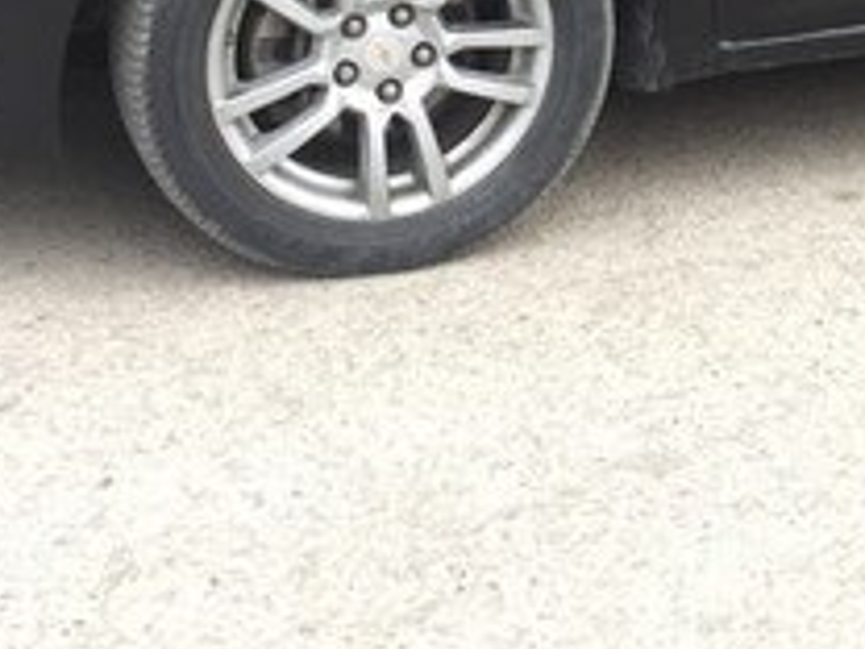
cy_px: -110
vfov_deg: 15.5
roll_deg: -3.6
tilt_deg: -14.0
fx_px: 2299
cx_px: 944
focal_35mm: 92
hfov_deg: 20.4
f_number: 2.2
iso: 40
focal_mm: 4.15
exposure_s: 1/100
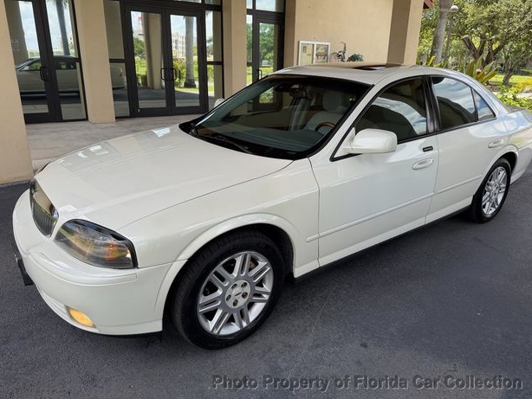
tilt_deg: -18.3
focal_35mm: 25
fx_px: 384
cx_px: 273
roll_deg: -1.4
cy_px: 193
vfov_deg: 54.9
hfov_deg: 69.4
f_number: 1.78
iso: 80
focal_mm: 6.76
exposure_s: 1/1192
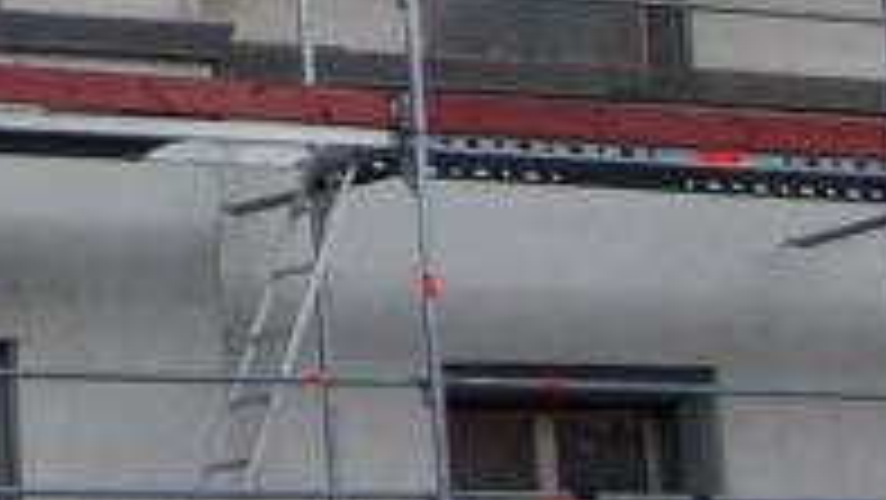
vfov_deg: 6.5
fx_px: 4372
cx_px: -490
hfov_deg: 11.1
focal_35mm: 186
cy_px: -171
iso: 64
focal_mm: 7.1
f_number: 3.2
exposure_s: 1/192
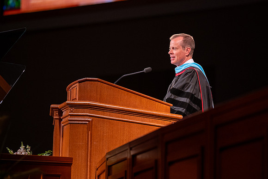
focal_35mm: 230
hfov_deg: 9.0
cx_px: 144
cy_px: 71
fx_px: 1710
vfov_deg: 6.0
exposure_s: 1/200
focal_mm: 170
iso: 800
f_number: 2.8
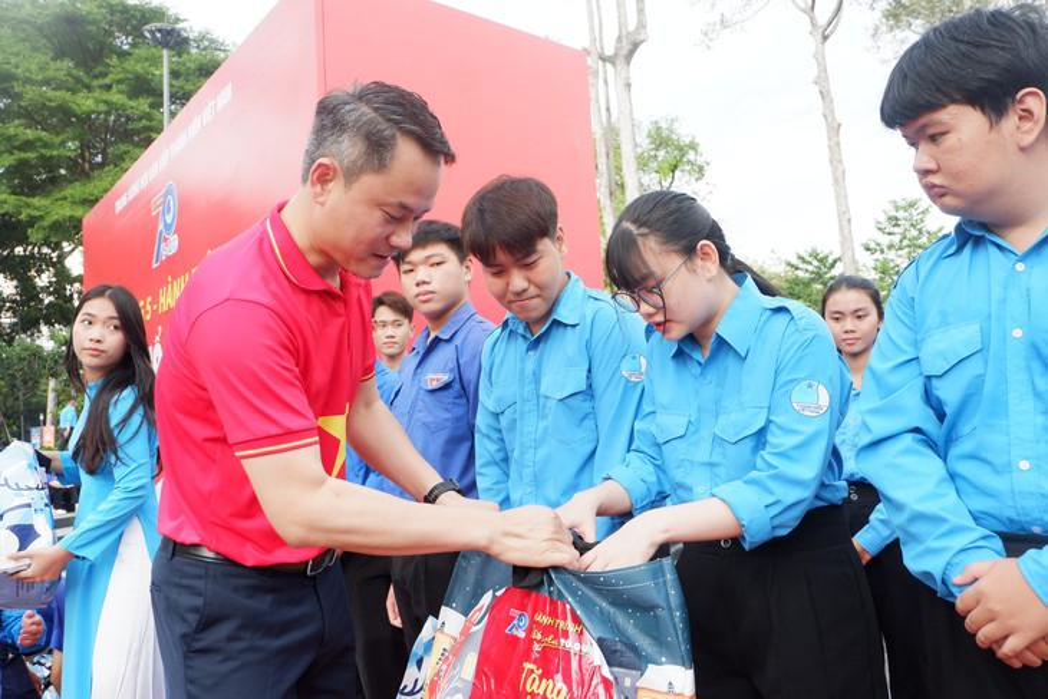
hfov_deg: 58.7
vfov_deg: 41.1
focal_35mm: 32
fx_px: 932
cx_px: 524
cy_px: 350
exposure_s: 1/450
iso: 400
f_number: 5
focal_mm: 21.1
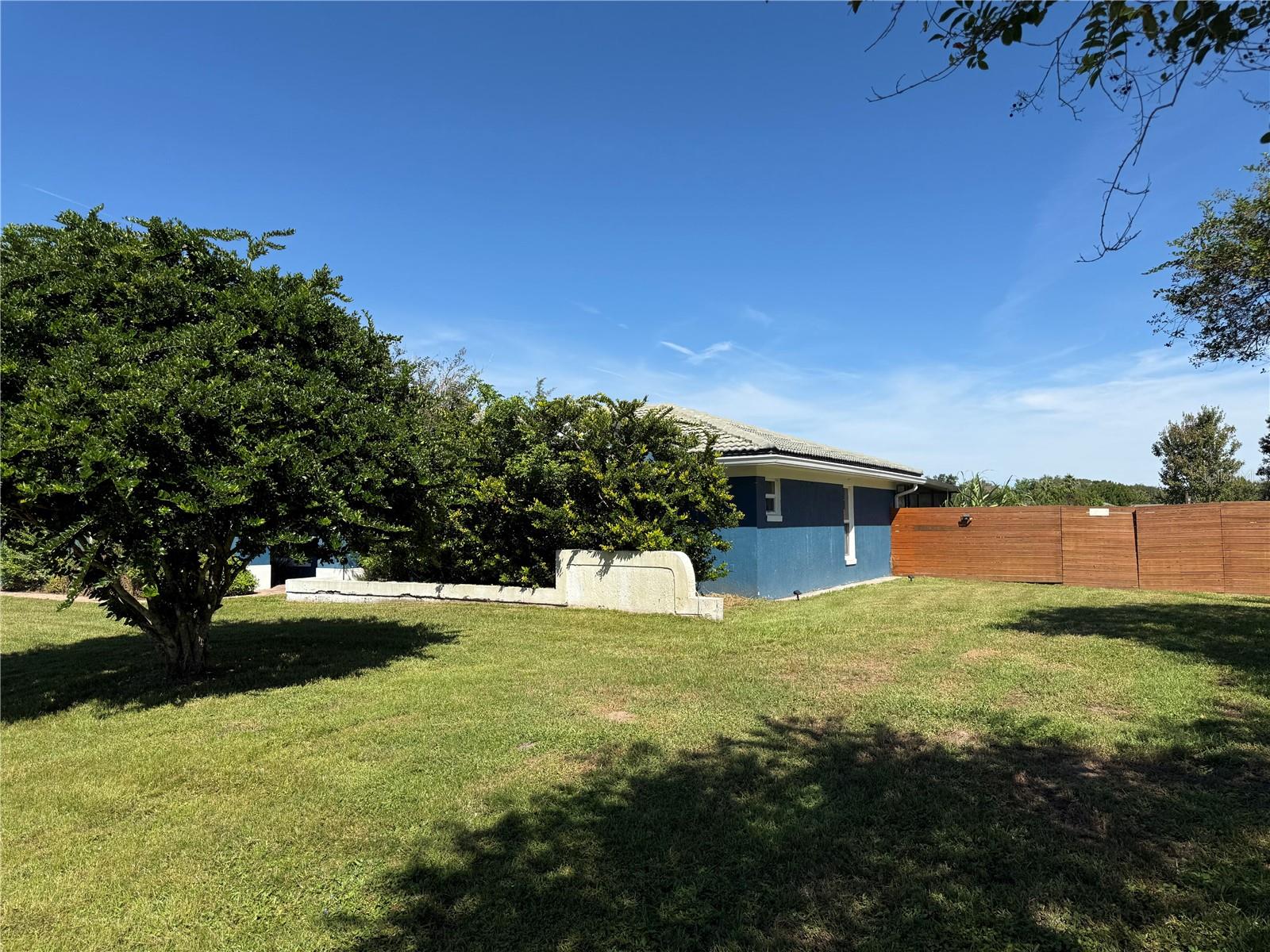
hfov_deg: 71.6
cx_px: 635
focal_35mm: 24
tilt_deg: +3.8
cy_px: 476
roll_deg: +0.1
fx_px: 881
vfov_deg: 56.8
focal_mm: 6.76
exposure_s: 1/4673
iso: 80
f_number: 1.78
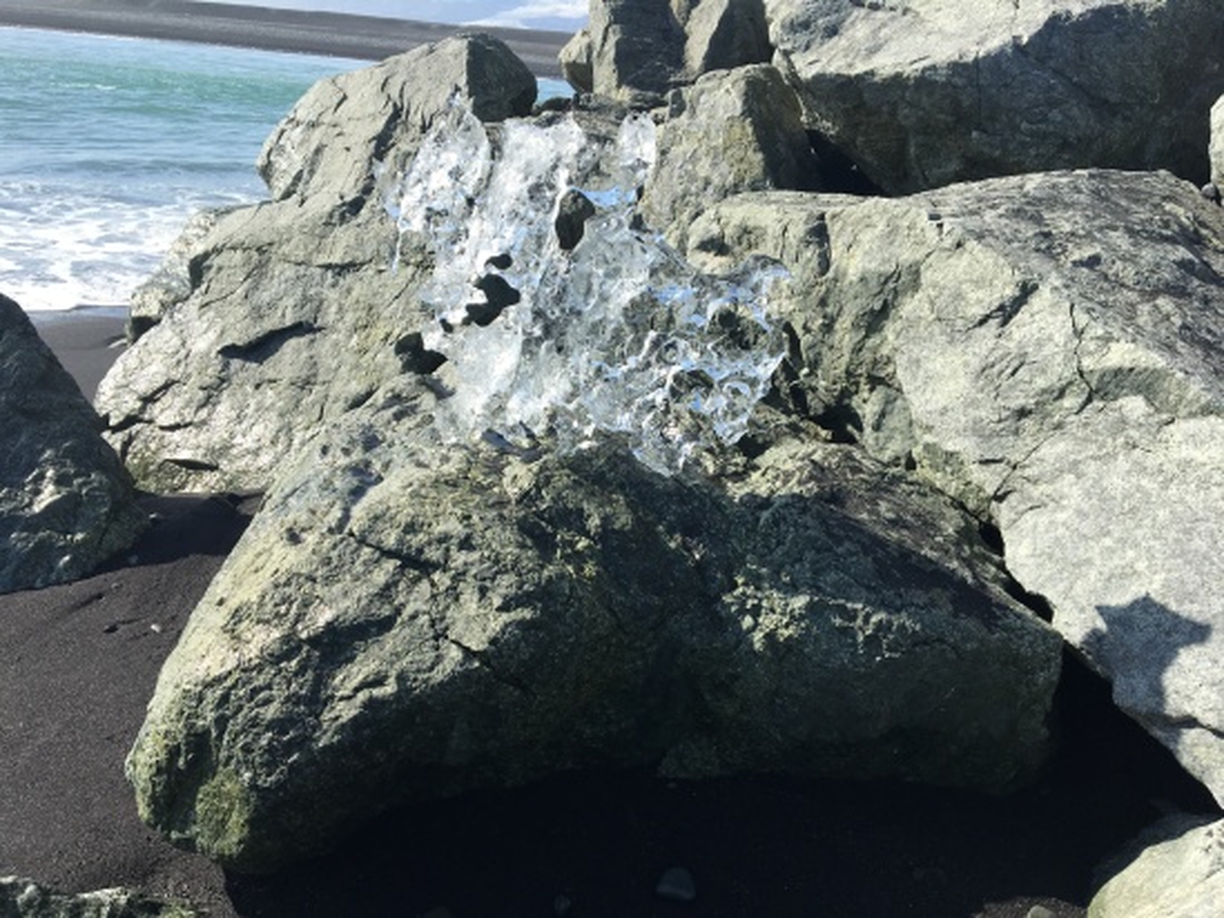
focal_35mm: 29
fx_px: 1026
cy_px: 459
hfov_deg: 61.6
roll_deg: -6.2
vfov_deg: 48.2
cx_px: 612
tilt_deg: -21.1
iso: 25
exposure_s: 1/1166
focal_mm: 4.15
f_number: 2.2
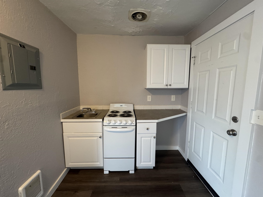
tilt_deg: -8.3
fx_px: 106
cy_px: 98
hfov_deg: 102.1
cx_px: 132
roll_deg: -0.1
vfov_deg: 85.7
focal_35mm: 14
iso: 320
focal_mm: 2.22
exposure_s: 1/60
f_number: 2.2
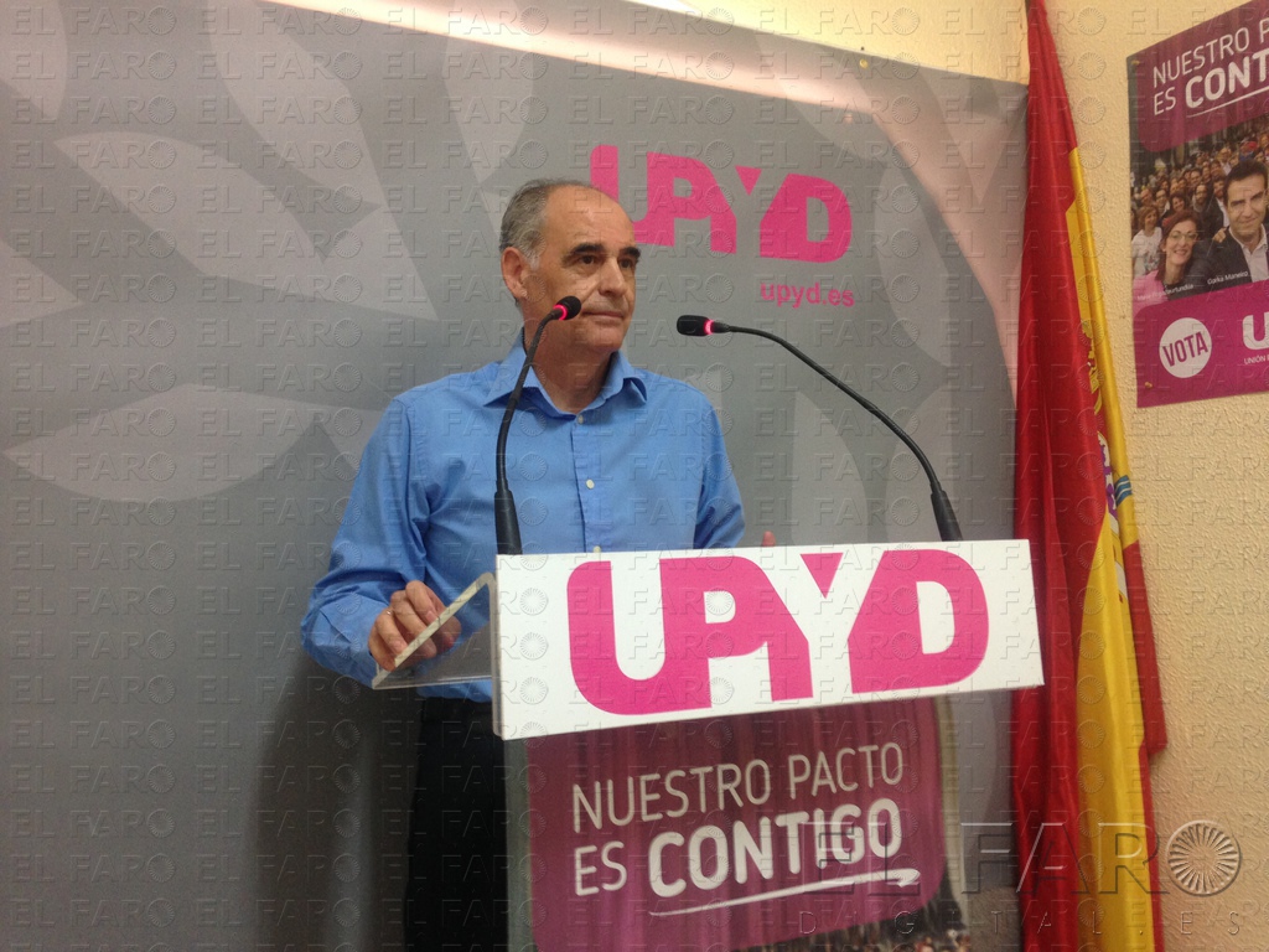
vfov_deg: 42.9
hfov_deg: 55.4
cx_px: 634
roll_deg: -0.1
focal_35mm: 33
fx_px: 1210
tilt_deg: +1.4
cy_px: 476
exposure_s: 1/20
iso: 125
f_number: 2.4
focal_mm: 4.12
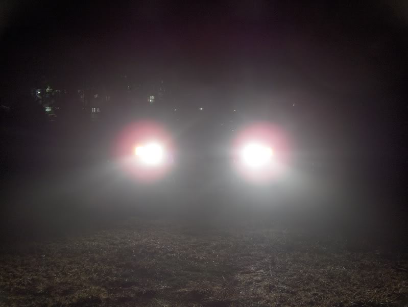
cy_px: 154
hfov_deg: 47.8
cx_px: 204
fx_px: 460
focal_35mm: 39
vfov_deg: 36.9
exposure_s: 1/2.97
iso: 100
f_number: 2.8
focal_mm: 8
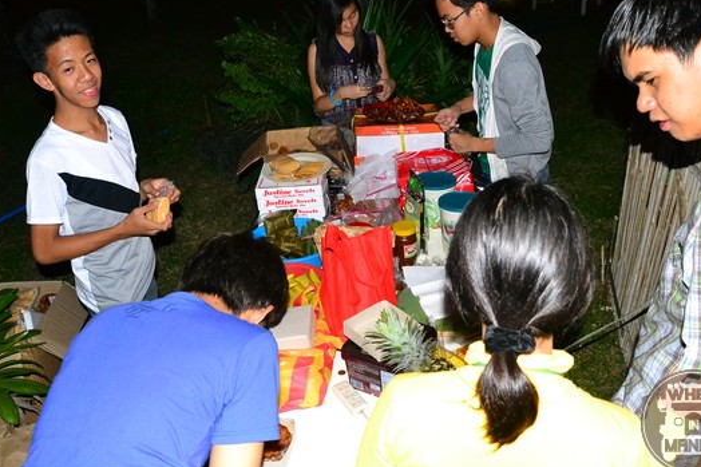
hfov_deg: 57.2
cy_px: 223
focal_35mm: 33
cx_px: 355
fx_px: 642
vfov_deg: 39.9
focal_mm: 18
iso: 3200
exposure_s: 1/60
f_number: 7.1
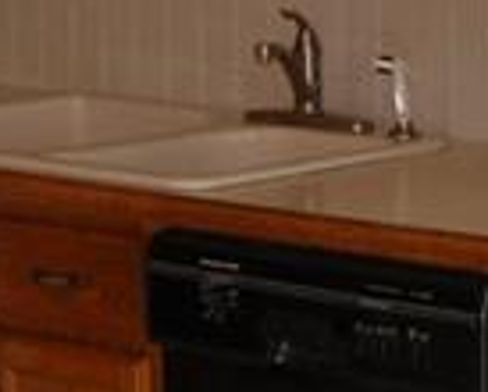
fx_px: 2734
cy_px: 11
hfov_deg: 9.9
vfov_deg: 8.2
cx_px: 723
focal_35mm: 189
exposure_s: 1/60
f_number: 3.5
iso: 400
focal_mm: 18
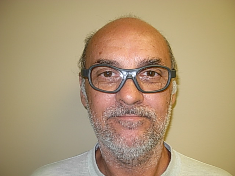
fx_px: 258
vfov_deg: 37.7
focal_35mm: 38
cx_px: 118
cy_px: 88
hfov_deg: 49.0
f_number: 2.9
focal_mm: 6.3
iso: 79
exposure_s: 1/22.6
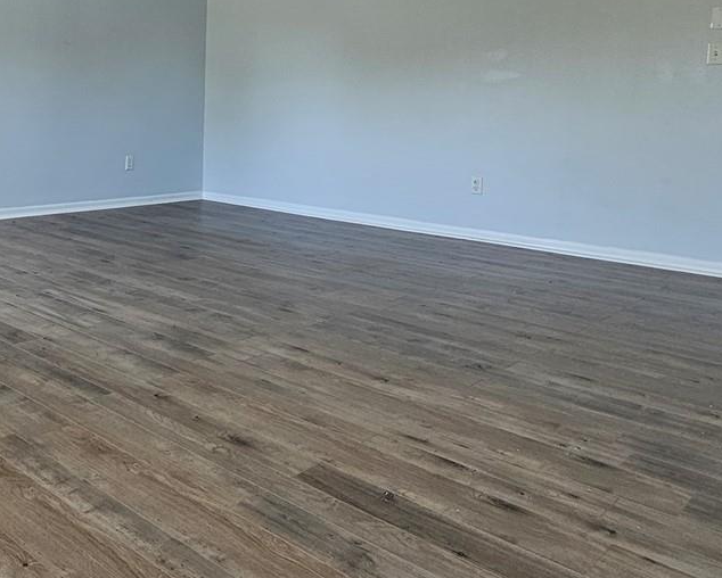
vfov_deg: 44.6
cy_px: 159
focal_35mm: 32
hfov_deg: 51.5
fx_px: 684
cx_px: 125
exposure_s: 1/60
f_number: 2.2
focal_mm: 2.2
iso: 160
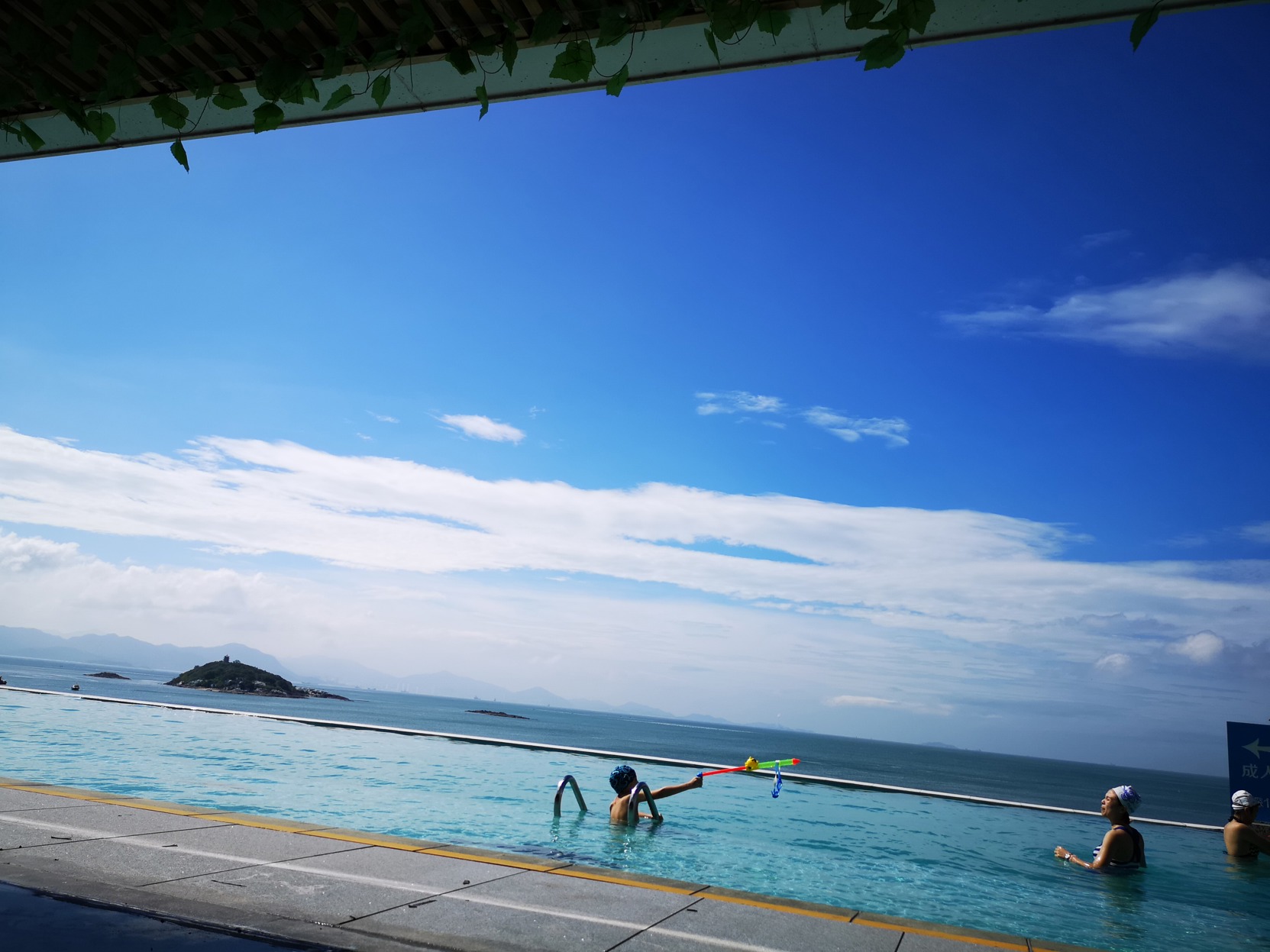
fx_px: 991
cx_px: 635
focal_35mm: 27
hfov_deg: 65.3
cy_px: 476
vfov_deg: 51.3
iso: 50
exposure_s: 1/3802
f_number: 1.8
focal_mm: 3.95
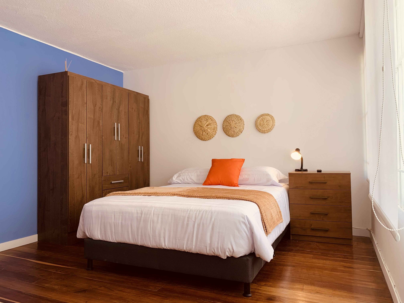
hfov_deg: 67.3
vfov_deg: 53.1
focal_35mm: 26
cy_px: 152
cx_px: 202
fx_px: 303
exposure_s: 1/122
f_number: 1.8
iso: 32
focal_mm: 4.25
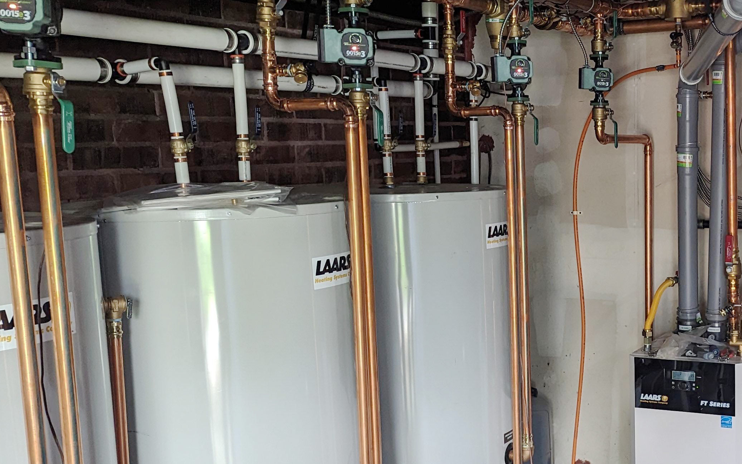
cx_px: 632
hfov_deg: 38.2
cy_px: 285
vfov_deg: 25.8
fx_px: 1011
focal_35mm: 50
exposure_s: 1/60
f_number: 1.85
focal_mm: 6.81
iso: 217
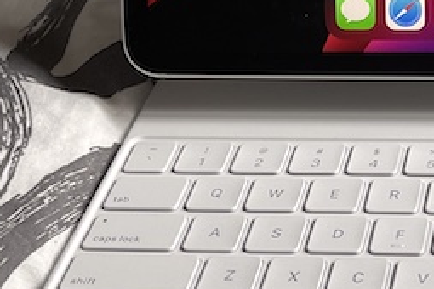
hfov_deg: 18.3
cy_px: -3
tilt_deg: -34.5
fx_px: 1278
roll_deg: +5.0
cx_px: 526
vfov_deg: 12.8
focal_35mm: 106
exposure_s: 1/121
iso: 125
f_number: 1.6
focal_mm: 5.1
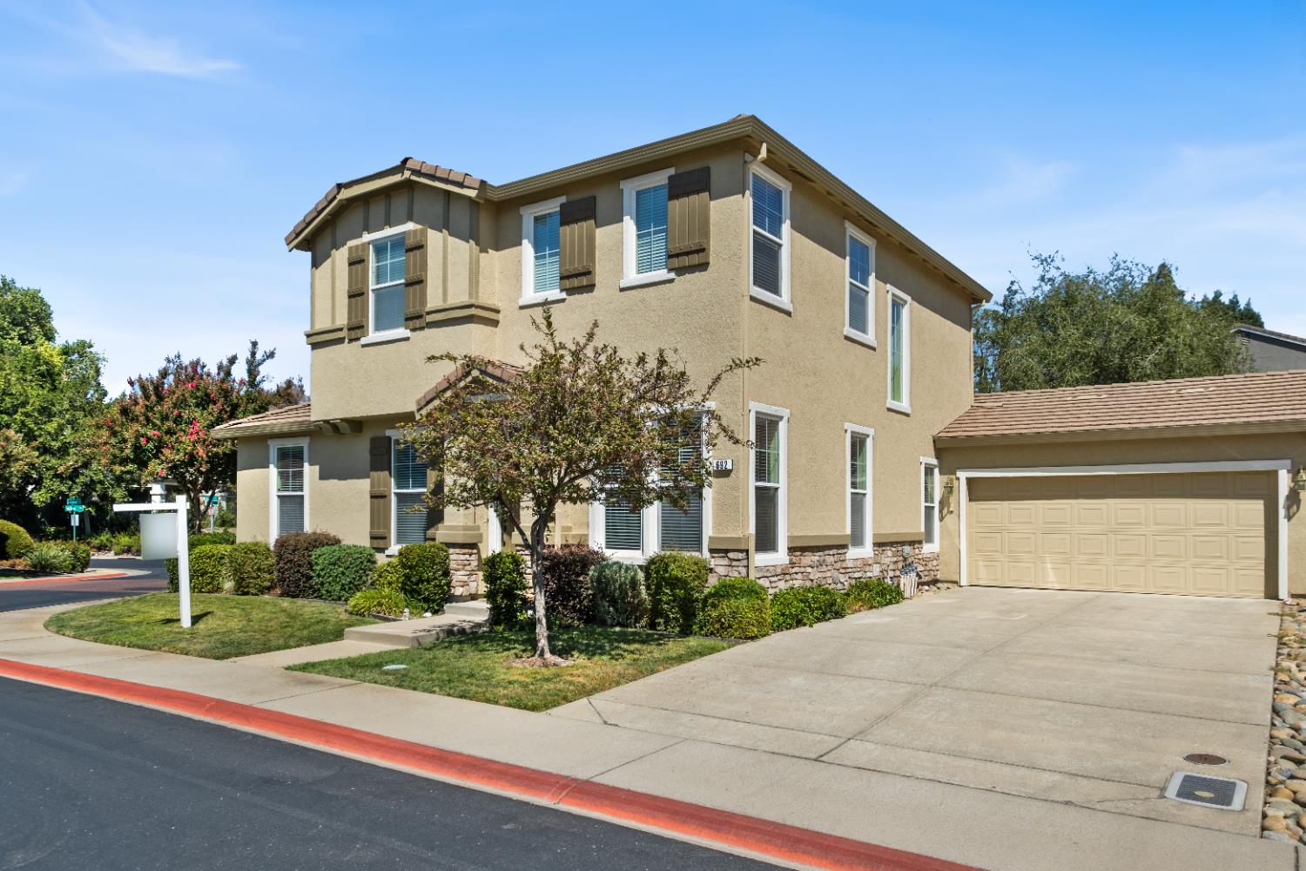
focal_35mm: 25
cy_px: 436
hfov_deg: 71.5
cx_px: 653
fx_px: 907
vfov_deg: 51.3
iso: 160
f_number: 5
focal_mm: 16.6
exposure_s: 1/640
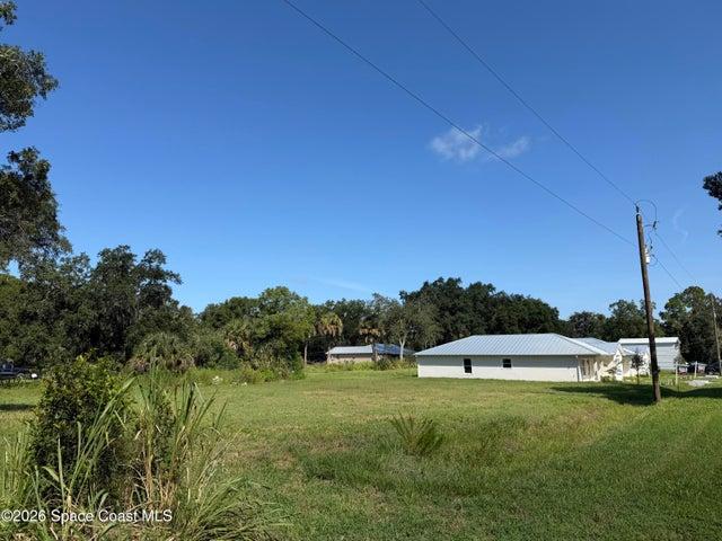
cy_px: 270
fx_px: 501
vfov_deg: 56.8
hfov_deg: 71.6
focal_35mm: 24
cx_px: 361
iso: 80
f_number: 1.78
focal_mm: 6.76
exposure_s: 1/4975
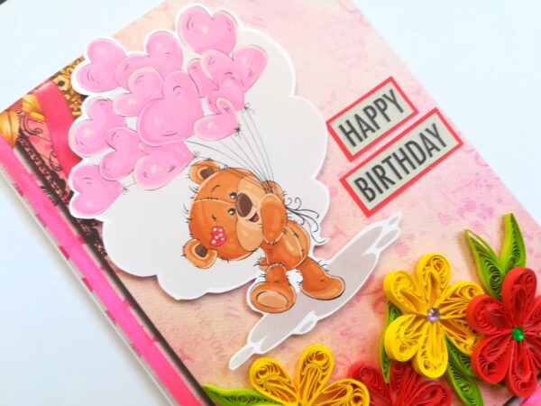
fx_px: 406
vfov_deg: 53.1
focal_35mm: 26
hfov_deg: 67.3
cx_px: 270
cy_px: 203
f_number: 2.2
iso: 100
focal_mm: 3.83
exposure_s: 1/33.3
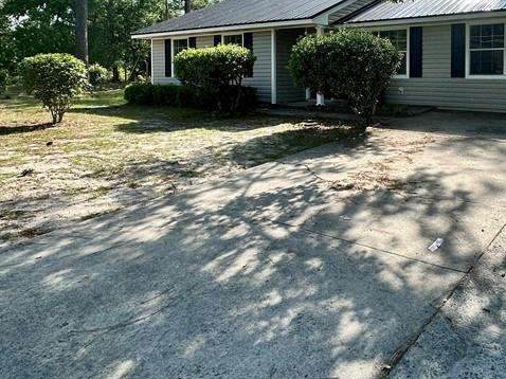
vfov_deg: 44.9
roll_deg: +0.8
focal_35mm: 30
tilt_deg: +4.4
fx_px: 438
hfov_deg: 58.6
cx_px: 339
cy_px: 87
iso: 40
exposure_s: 1/801
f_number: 2.2
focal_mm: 2.22
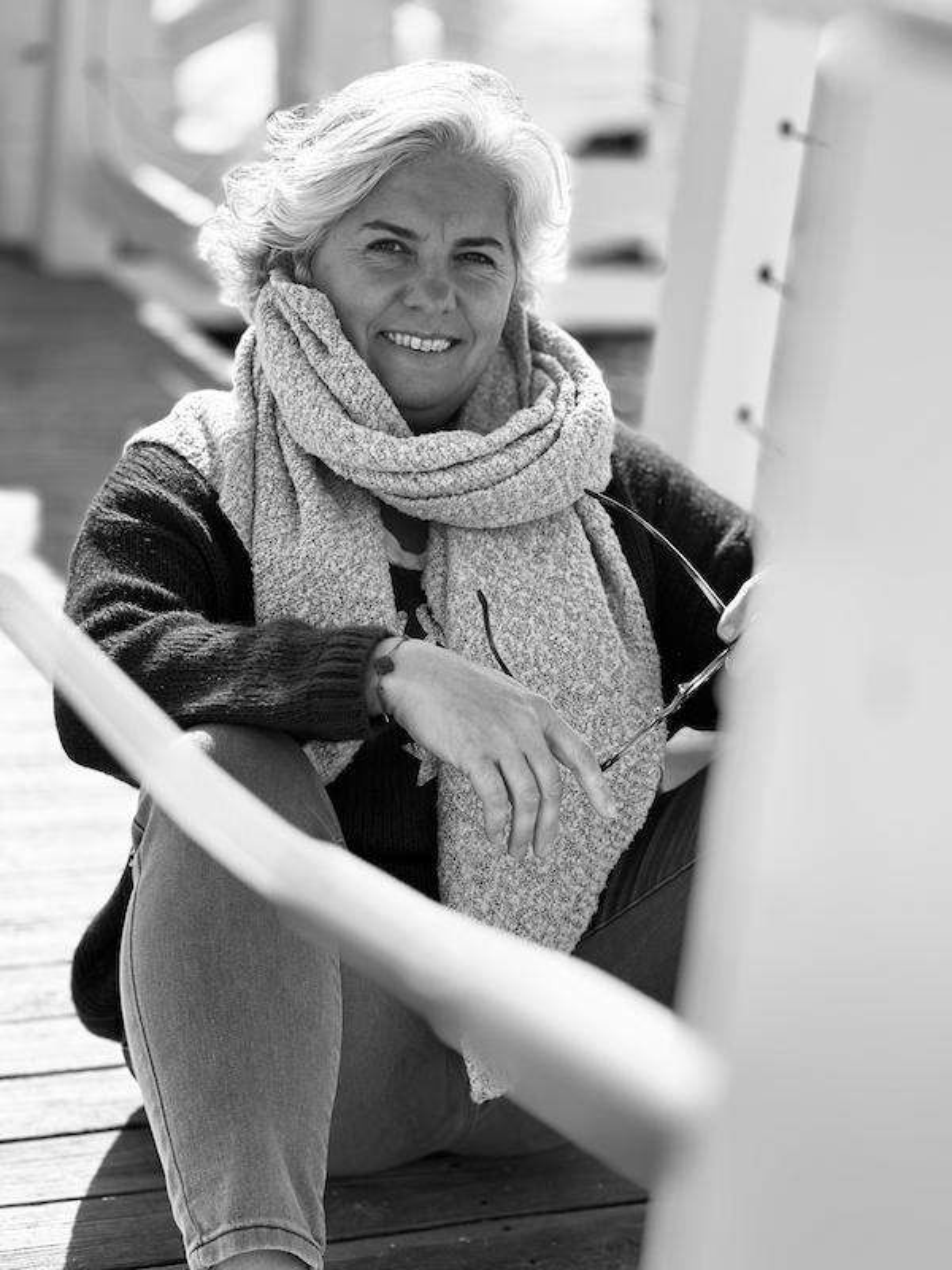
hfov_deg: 19.1
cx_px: 476
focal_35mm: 77
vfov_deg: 25.3
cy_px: 635
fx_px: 2824
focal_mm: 9
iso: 32
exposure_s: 1/589
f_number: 2.8
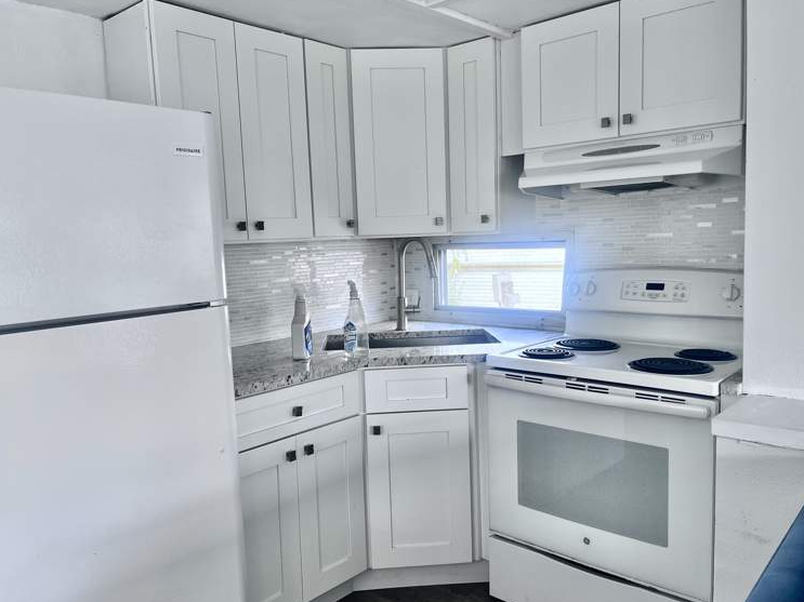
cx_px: 397
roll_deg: +3.1
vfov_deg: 49.7
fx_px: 650
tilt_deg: -6.0
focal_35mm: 28
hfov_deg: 63.5
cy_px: 299
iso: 64
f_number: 1.6
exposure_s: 1/121
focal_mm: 5.1
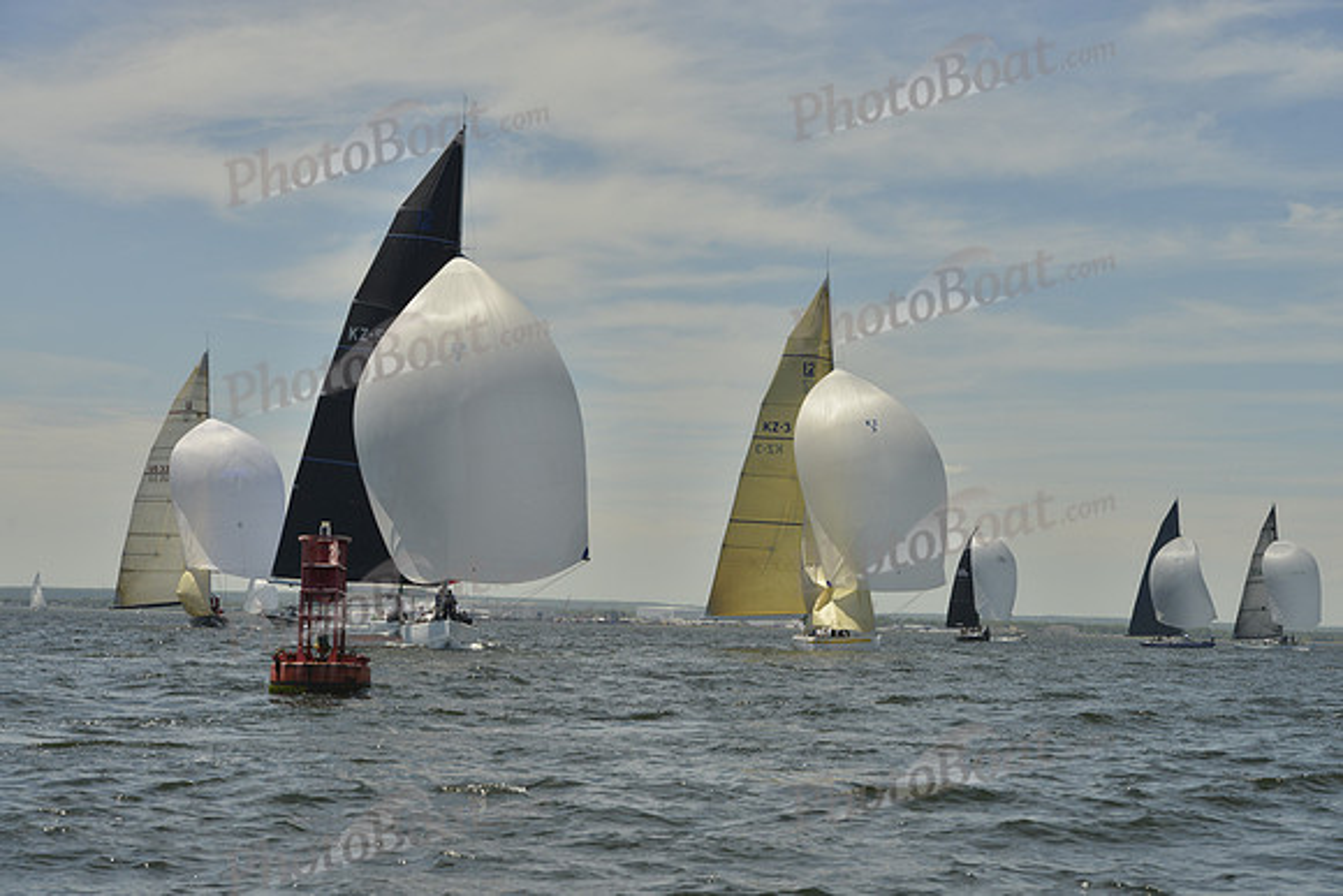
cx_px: 672
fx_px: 2612
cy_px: 448
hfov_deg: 28.8
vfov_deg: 19.5
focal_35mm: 70
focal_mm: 70
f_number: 10
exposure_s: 1/1600
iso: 280
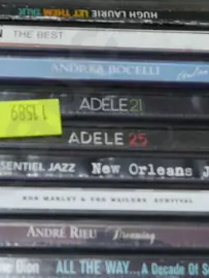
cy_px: 84
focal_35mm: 159
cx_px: 67
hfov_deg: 9.3
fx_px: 1278
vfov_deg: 12.4
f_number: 4.6
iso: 200
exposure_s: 1/80
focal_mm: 21
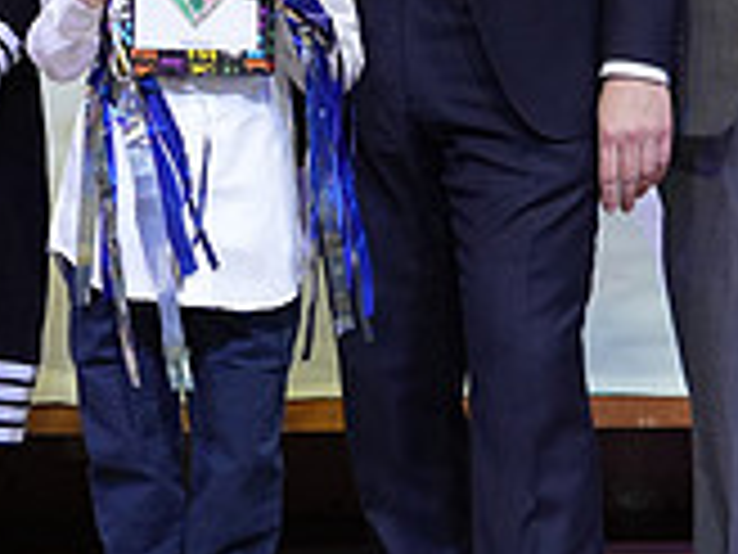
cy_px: 29
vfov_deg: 13.4
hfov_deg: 18.0
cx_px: 333
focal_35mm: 109
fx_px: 2324
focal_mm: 32
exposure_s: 1/125
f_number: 4.5
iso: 2000
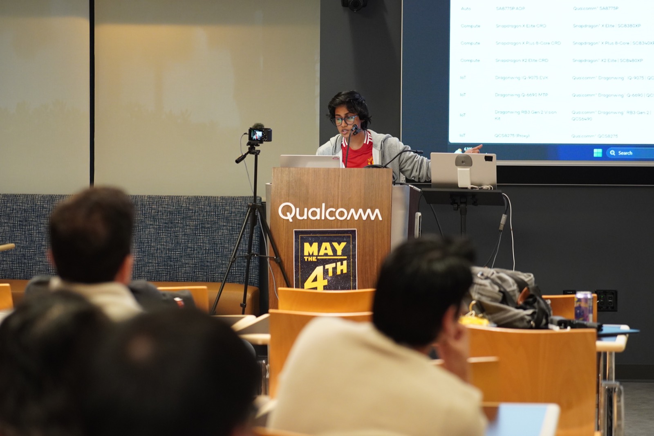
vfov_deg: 12.2
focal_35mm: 112
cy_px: 218
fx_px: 2043
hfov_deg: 18.2
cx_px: 327
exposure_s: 1/160
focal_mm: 75
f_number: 2.5
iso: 1600
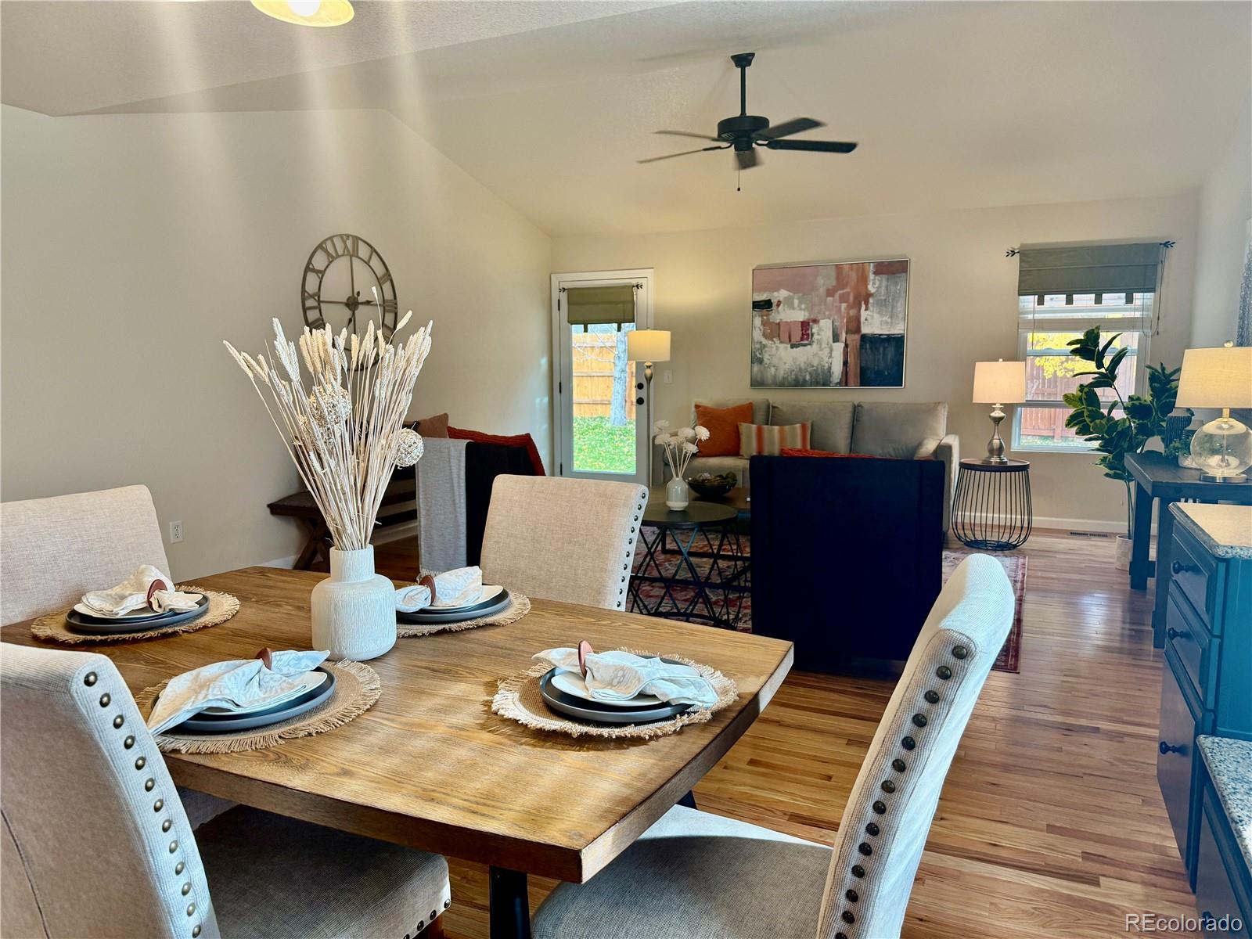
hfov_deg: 71.6
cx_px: 626
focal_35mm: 24
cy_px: 470
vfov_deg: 56.8
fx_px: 868
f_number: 1.78
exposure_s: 1/120
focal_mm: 6.76
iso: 100
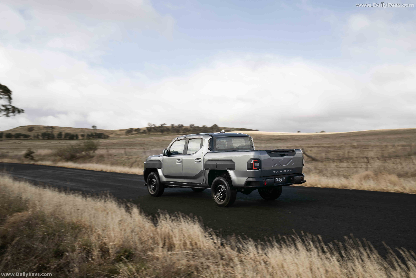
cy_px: 139
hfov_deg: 53.1
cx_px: 208
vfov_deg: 36.9
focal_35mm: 36
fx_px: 416
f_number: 5
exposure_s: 1/125
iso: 100
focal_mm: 36
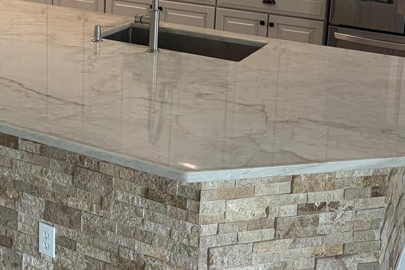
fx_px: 709
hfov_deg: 31.3
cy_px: -11
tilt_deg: -8.7
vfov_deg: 20.7
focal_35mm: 63
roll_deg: -2.8
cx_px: 98
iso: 100
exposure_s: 1/60
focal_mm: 5.96
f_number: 1.6
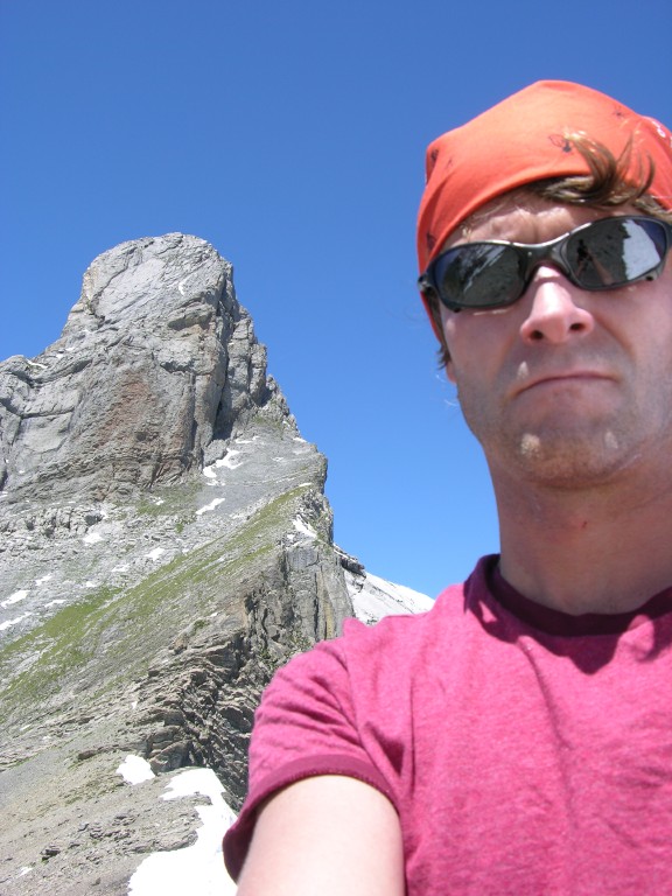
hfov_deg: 40.7
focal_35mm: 35
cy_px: 448
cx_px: 336
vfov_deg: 52.6
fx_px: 906
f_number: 5.6
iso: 50
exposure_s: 1/182
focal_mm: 8.9
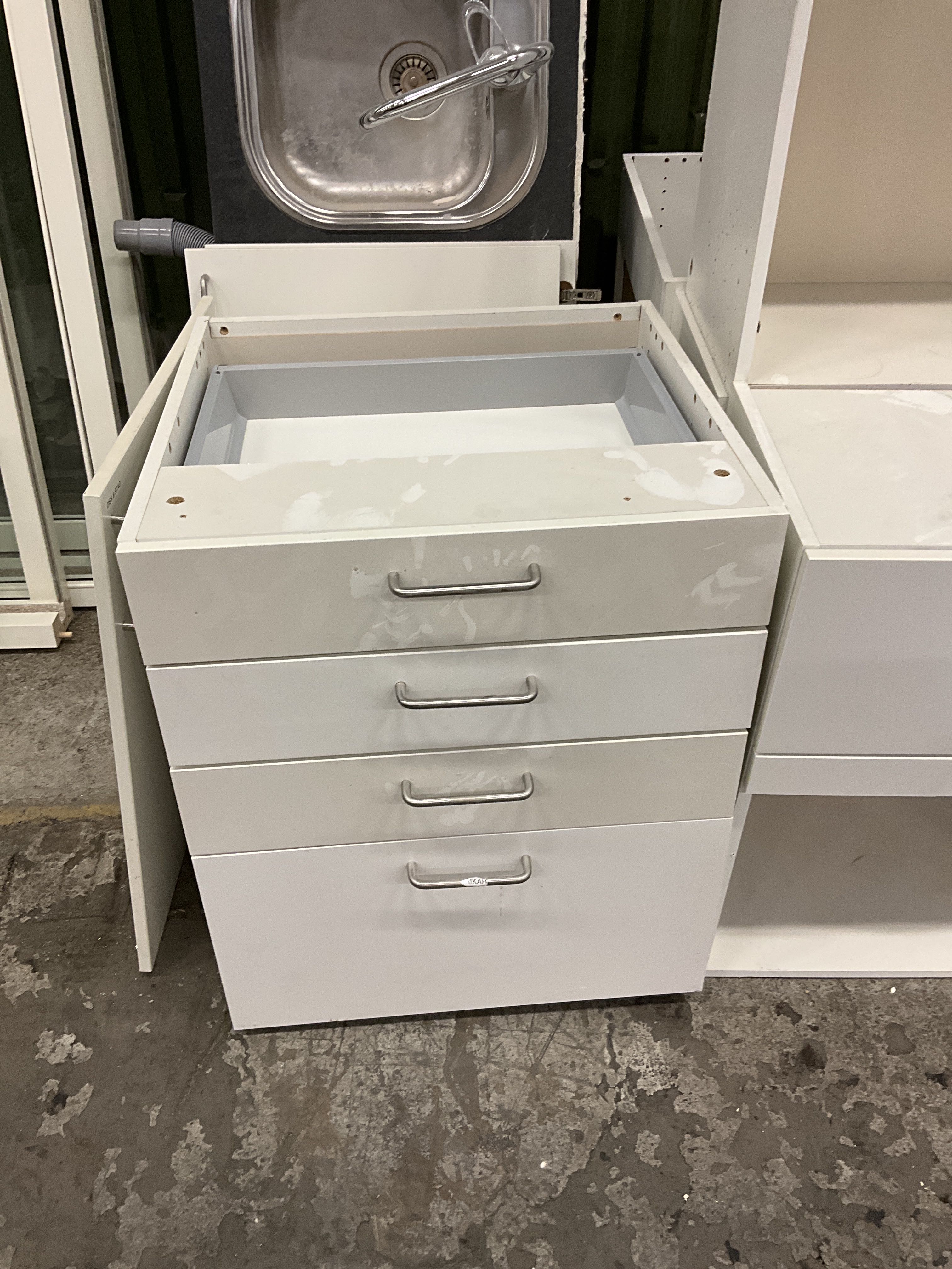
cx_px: 476
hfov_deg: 48.2
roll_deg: -1.9
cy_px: 634
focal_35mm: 29
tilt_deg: -38.8
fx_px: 1063
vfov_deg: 61.7
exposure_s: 1/60
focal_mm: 3
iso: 80
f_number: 1.8
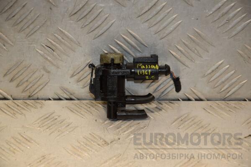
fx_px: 1098
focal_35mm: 158
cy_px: 84
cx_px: 126
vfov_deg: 8.7
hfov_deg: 13.0
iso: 800
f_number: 6.3
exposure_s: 1/200
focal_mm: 105
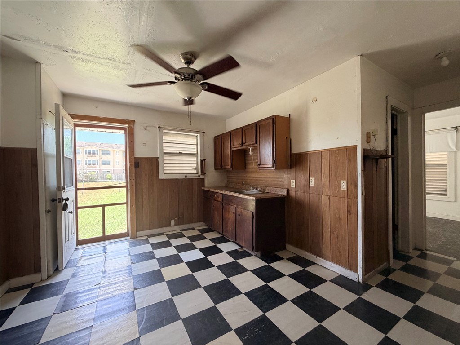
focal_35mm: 14
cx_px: 230
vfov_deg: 85.7
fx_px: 186
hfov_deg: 102.1
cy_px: 172
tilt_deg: -0.6
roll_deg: +0.9
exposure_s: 1/121
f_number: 2.2
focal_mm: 2.22
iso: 200
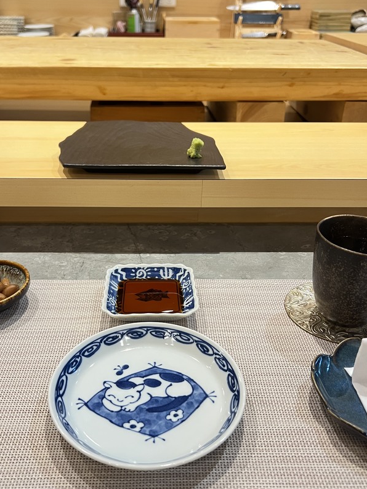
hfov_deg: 41.7
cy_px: 245
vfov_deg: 54.0
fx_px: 481
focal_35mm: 34
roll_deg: +0.4
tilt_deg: -28.9
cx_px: 161
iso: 200
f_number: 1.5
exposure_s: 1/60
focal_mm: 5.7
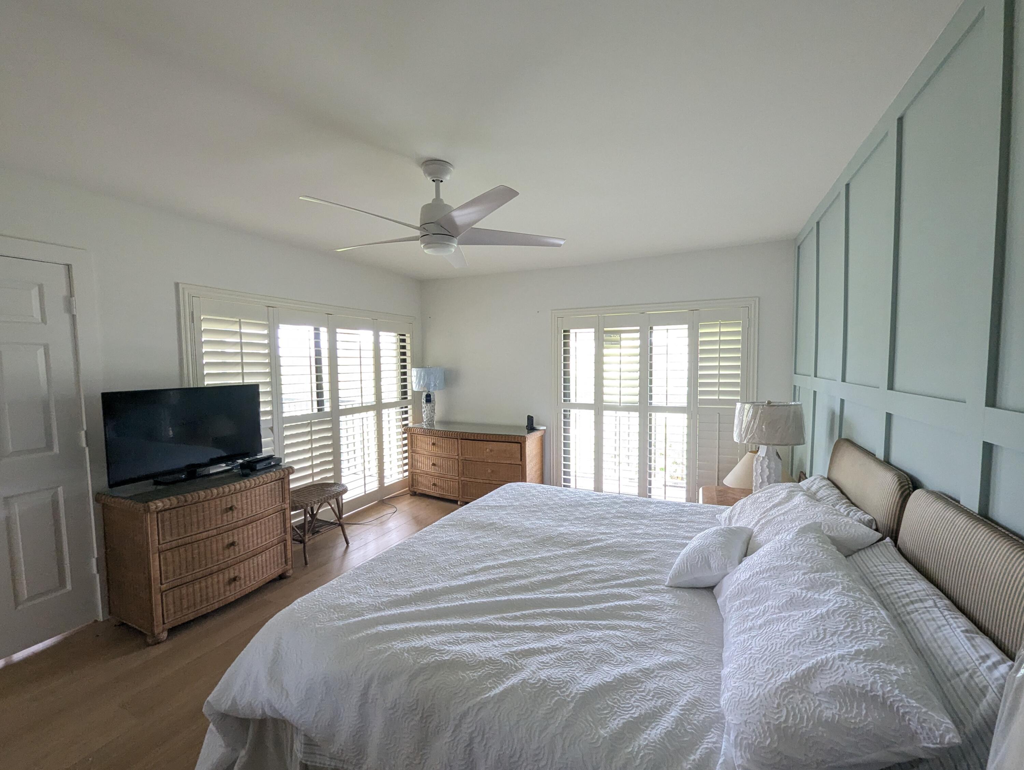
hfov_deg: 106.1
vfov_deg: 90.0
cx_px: 512
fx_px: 385
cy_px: 385
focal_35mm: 13
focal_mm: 1.95
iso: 257
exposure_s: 1/60
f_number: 2.2
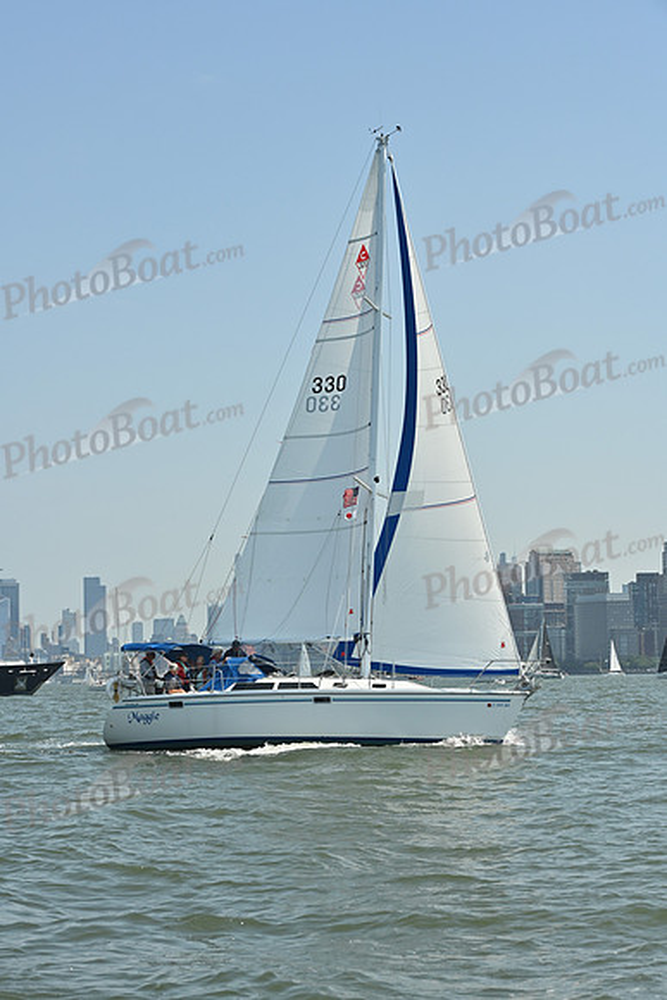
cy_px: 500
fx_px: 2222
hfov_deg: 17.1
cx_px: 334
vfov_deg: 25.4
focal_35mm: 80
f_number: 10
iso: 320
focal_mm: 80
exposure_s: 1/1000
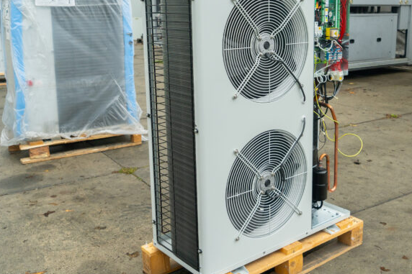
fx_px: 492
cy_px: 100
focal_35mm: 43
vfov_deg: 31.0
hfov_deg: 45.0
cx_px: 261
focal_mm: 24
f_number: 6.3
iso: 400
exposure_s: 1/100
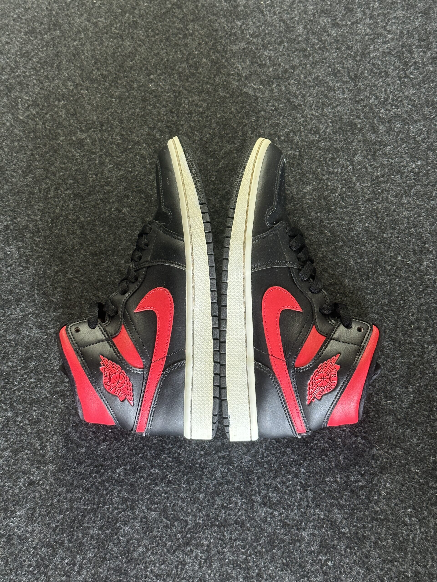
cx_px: 218
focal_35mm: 48
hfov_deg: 30.3
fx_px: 808
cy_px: 291
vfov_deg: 39.7
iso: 200
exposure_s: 1/33
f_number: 1.78
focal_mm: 6.86
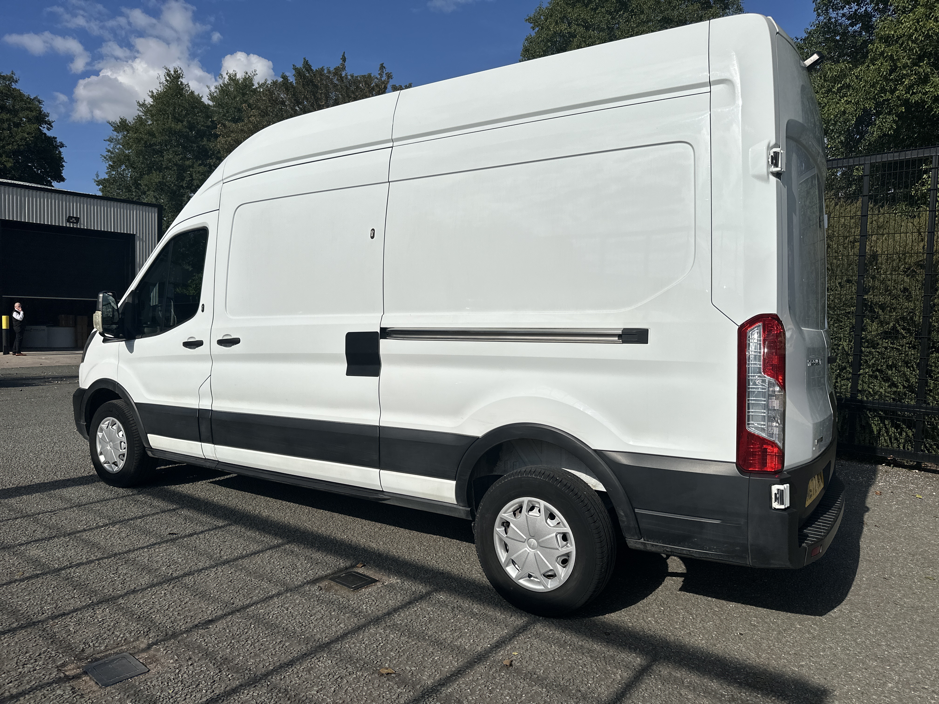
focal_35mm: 24
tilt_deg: -2.4
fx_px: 651
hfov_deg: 71.6
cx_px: 470
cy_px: 352
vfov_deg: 56.8
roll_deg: -1.1
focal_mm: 6.86
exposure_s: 1/18519
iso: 80
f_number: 1.78
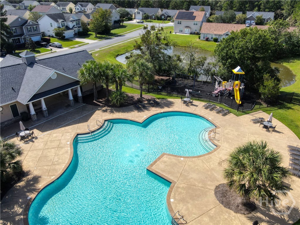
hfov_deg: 71.6
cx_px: 150
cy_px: 112
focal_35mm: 24
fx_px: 208
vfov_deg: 56.8
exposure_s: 1/640
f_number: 2.8
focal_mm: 4.5
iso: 100
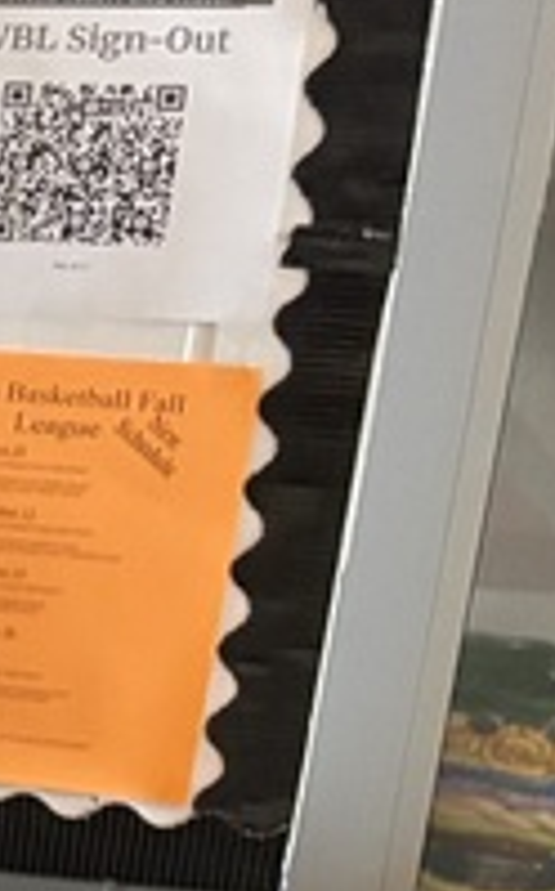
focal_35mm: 142
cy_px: 685
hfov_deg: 7.0
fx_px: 3444
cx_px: -1674
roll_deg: +1.7
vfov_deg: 14.7
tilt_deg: -17.5
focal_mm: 5.96
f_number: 1.6
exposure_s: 1/60
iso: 400
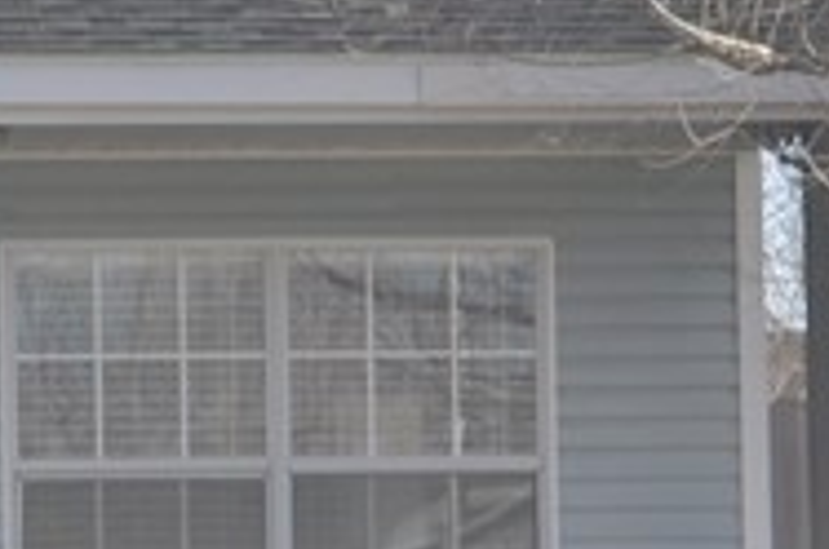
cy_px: 708
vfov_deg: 6.5
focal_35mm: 209
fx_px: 4805
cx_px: -696
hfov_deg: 9.4
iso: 200
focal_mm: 24
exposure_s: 1/250
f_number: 8
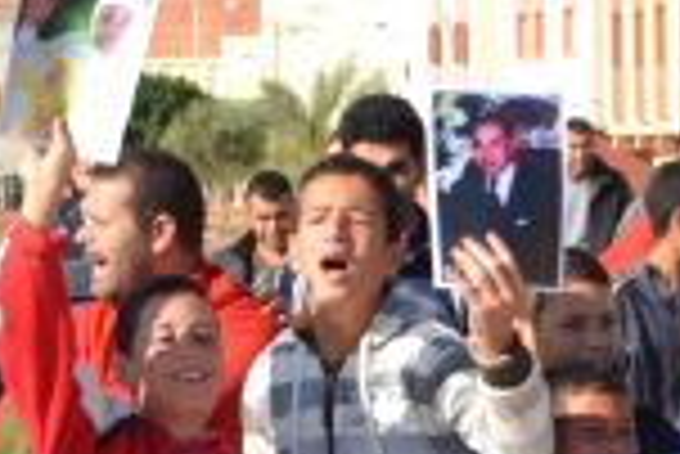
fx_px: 6239
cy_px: 584
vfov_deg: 4.2
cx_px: 572
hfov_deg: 6.2
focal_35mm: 330
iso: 100
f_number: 9
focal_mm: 52
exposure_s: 1/320
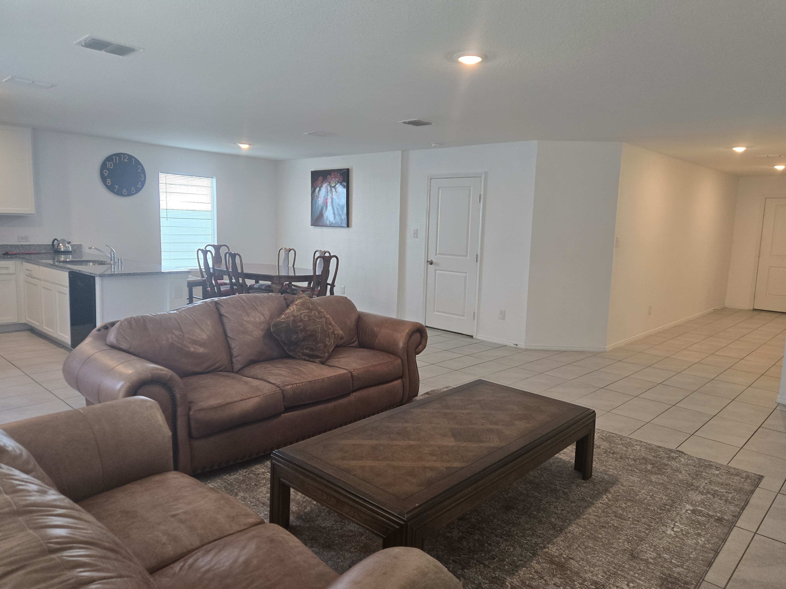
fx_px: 545
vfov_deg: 56.8
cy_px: 290
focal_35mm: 24
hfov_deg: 71.6
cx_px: 405
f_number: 1.8
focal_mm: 5.4
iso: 160
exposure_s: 1/120
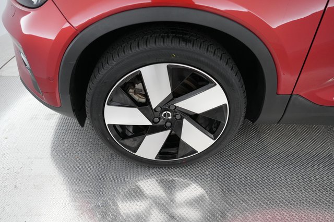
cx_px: 167
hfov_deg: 65.5
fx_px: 260
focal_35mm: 28
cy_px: 111
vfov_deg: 46.4
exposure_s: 1/250
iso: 4000
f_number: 2.8
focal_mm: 28
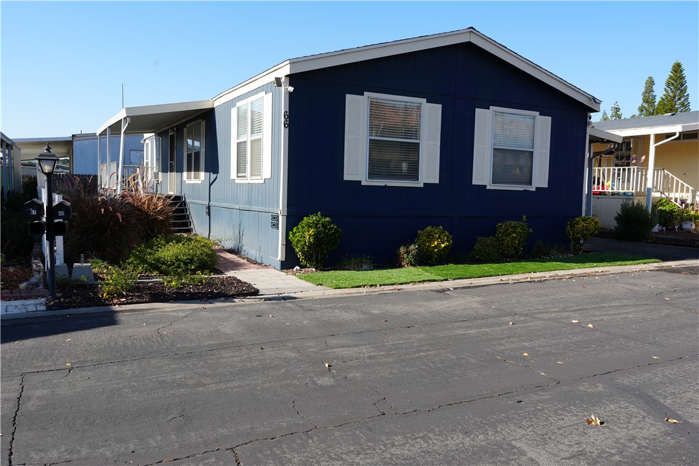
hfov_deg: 61.9
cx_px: 350
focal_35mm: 30
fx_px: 582
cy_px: 233
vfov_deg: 43.6
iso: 100
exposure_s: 1/125
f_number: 9
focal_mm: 30
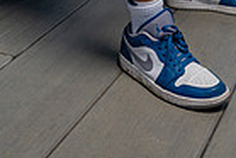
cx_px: 148
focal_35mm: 94
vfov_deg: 12.4
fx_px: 617
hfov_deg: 21.6
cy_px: -185
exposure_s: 1/1000
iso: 100
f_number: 4.5
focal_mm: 29
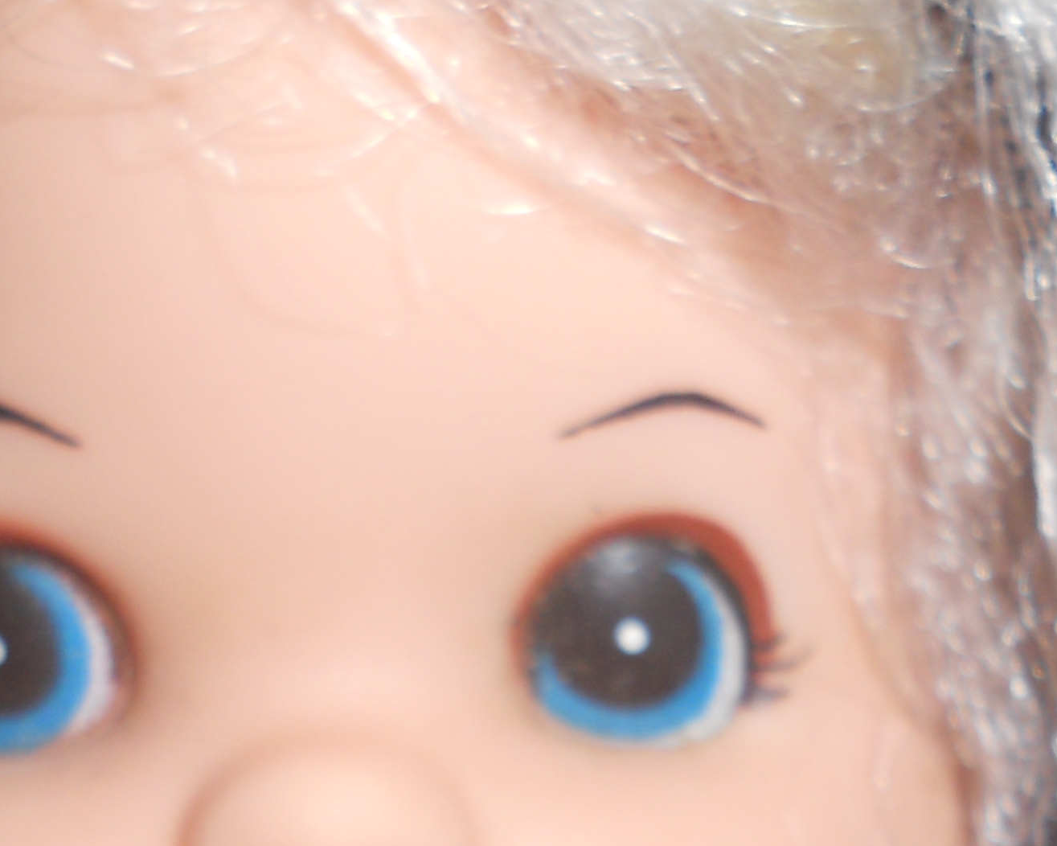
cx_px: 417
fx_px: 2972
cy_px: 1006
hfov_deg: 20.1
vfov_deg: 15.6
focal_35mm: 95
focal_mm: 5.8
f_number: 8.8
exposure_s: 1/25
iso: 80
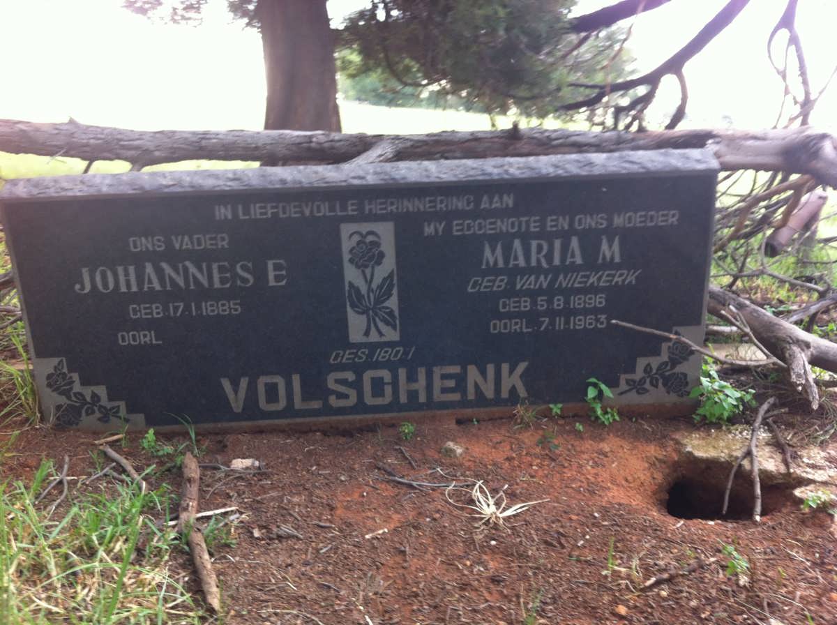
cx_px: 418
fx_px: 845
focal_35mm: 35
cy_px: 312
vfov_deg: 40.6
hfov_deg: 52.7
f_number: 2.8
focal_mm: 3.85
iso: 80
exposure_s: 1/30
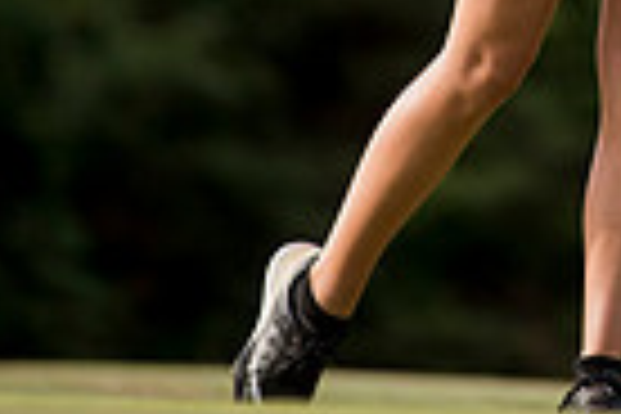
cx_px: 652
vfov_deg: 1.4
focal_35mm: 980
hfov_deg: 2.1
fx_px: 16904
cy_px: -508
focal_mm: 300
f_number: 4
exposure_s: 1/1250
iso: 400
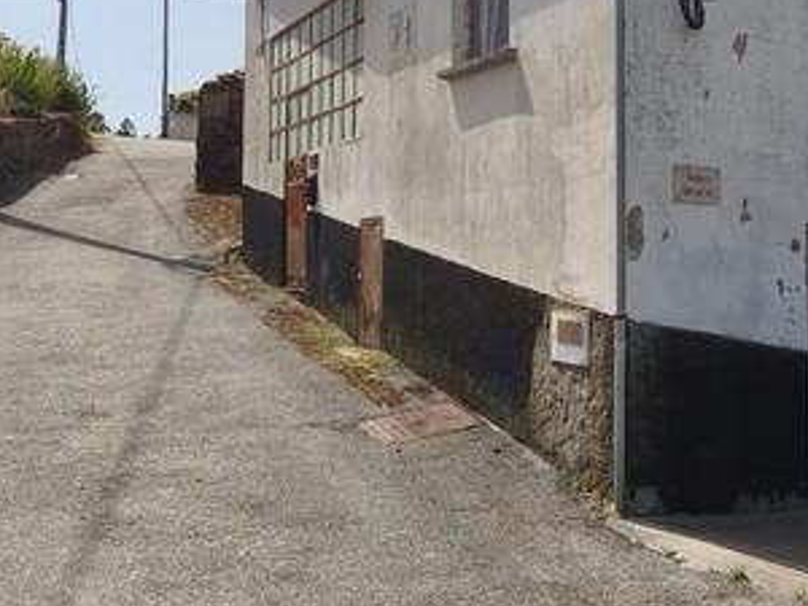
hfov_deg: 35.5
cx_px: 792
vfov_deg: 29.2
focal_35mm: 49
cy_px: 156
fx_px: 1144
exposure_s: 1/1002
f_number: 1.7
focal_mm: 6.06
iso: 50
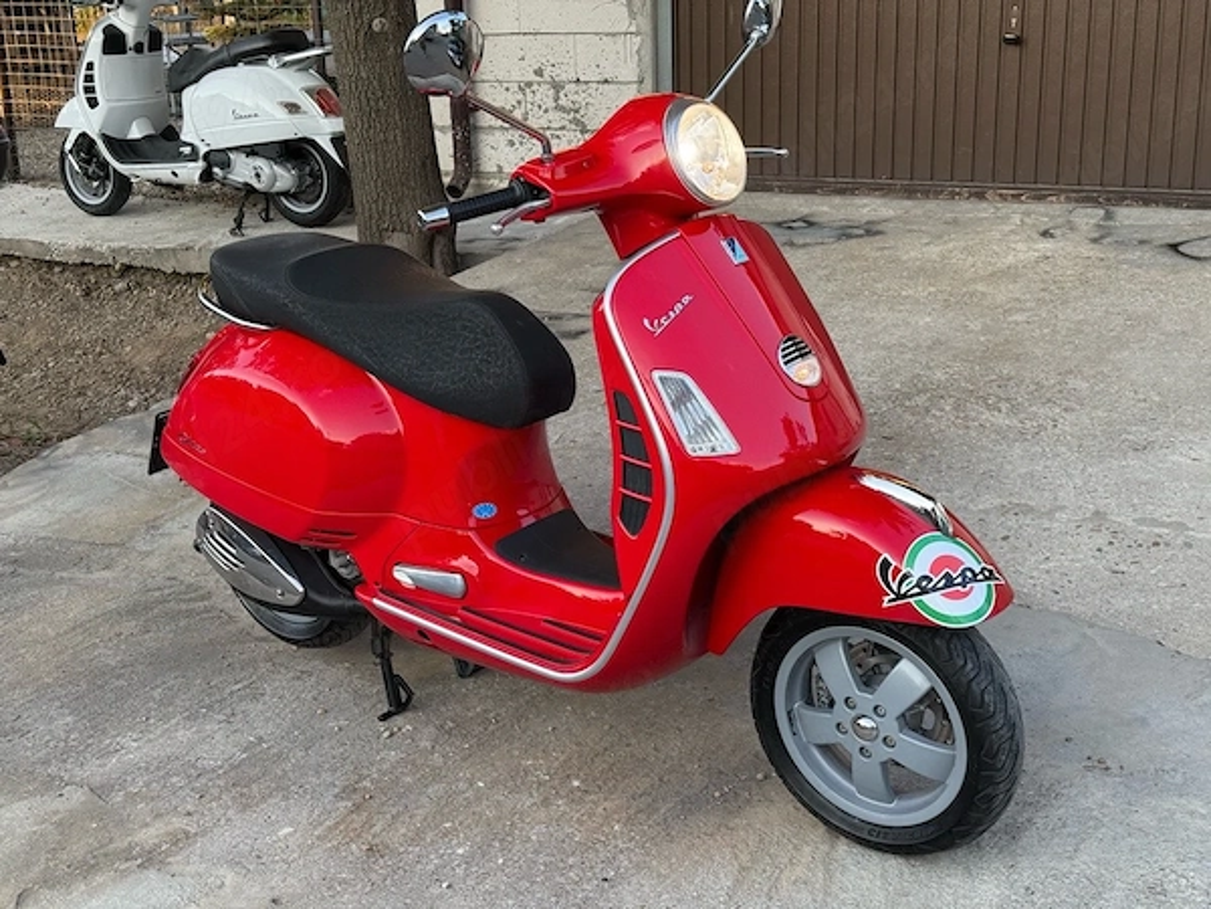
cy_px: 454
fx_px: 1679
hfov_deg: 39.7
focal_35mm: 48
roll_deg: +1.3
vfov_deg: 30.3
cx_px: 606
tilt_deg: -18.3
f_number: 1.78
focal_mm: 6.76
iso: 80
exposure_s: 1/212
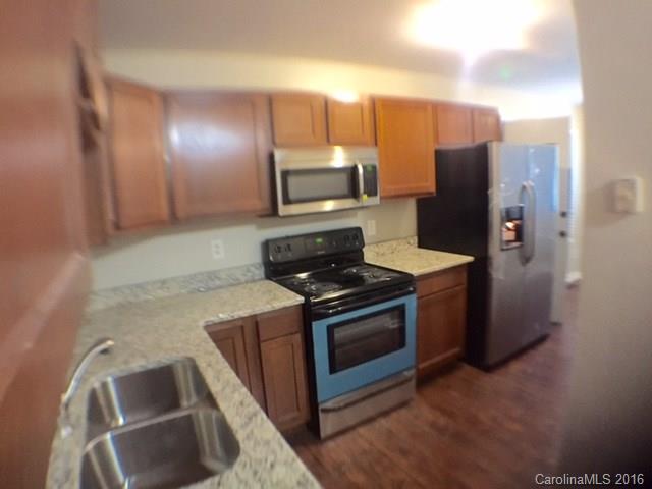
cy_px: 244
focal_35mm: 29
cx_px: 326
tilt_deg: -10.0
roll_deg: +4.7
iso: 250
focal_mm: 4.15
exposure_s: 1/15
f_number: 2.2
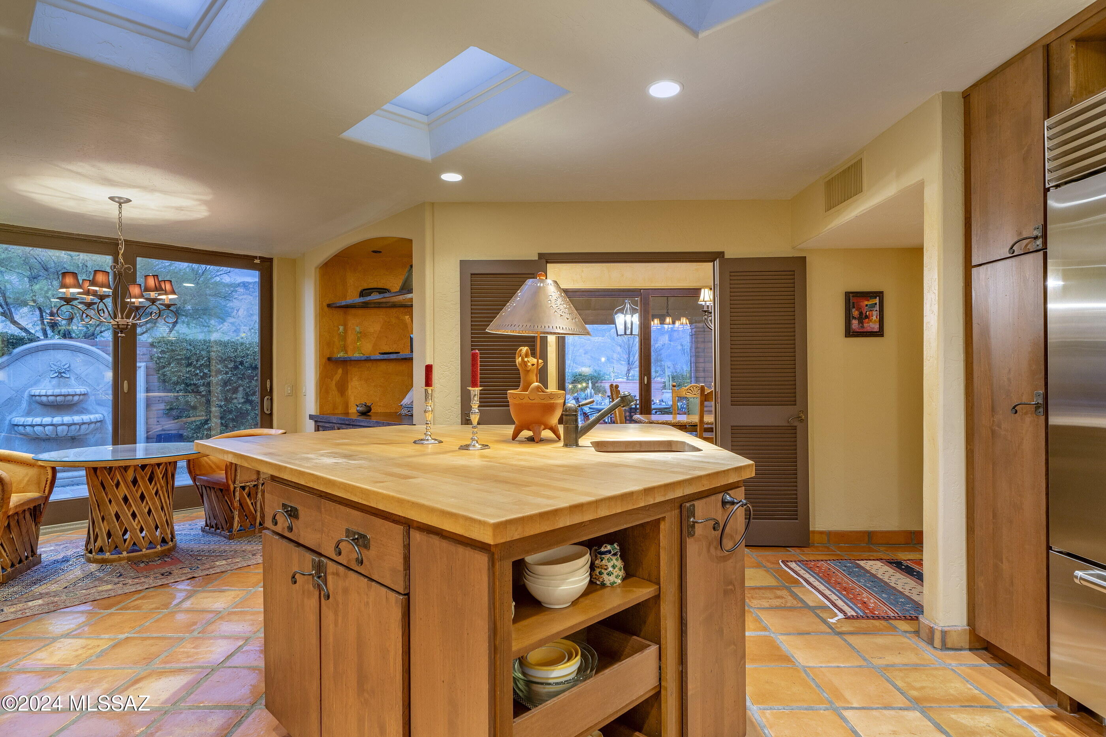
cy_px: 368
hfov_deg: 90.0
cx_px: 553
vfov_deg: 67.4
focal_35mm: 18
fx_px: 553
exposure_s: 1/1.25
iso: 200
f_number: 7.1
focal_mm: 18
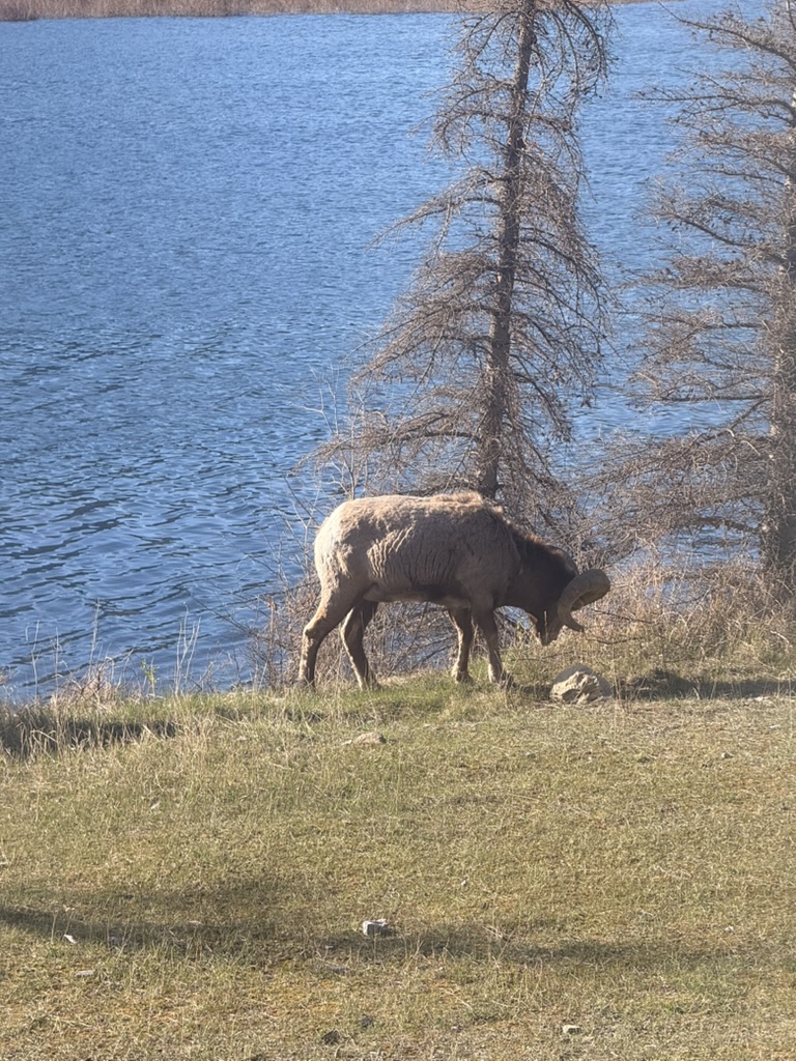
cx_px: 398
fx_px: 3679
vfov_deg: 16.4
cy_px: 530
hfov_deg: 12.3
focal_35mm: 120
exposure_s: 1/751
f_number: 2.8
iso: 50
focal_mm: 15.66
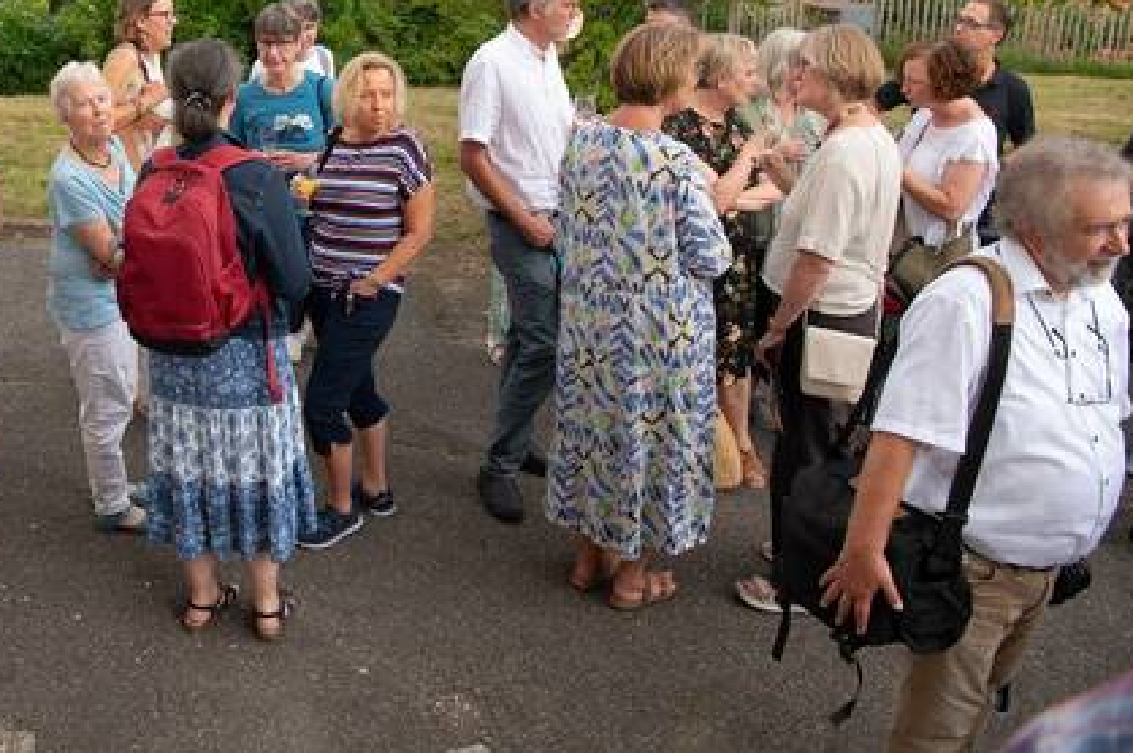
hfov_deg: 48.3
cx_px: 249
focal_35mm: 38
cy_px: 160
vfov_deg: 34.0
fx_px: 1195
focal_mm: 24
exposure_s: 1/200
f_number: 5.6
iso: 800
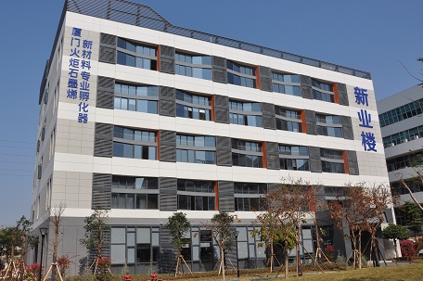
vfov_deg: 38.2
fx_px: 406
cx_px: 203
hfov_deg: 55.1
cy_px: 135
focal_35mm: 35
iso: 200
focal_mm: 21
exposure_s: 1/500
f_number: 11
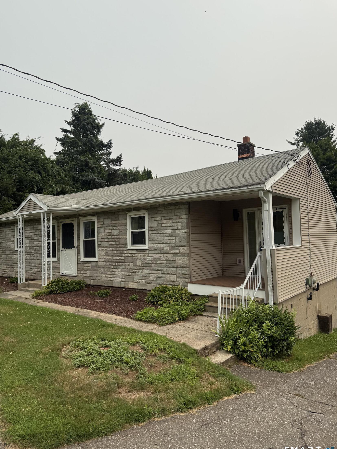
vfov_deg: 69.4
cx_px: 163
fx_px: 325
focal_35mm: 25
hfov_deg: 54.9
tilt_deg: +3.6
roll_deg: +0.4
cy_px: 224
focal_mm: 6.76
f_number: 1.78
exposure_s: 1/7353
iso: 80
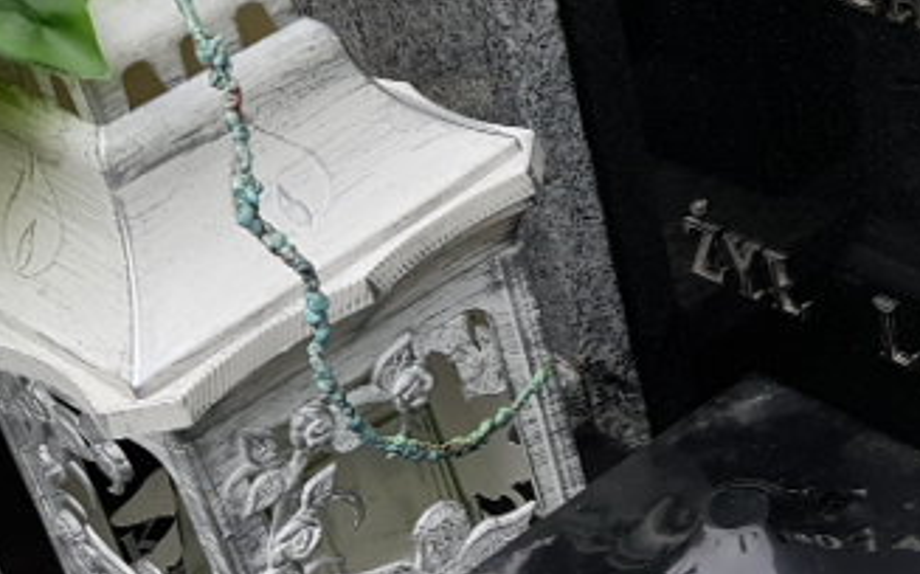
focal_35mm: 81
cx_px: 1207
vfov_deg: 16.1
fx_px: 2030
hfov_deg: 22.7
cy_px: 197
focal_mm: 4.2
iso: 40
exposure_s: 1/301
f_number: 1.7
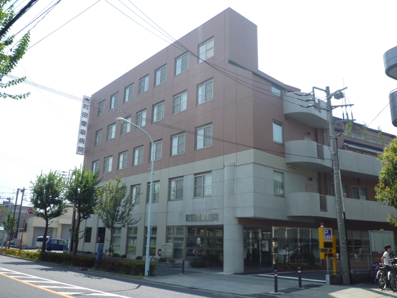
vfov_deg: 46.8
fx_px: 344
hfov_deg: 60.0
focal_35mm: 30
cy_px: 149
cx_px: 198
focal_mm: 5.3
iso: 80
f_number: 3.4
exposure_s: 1/500
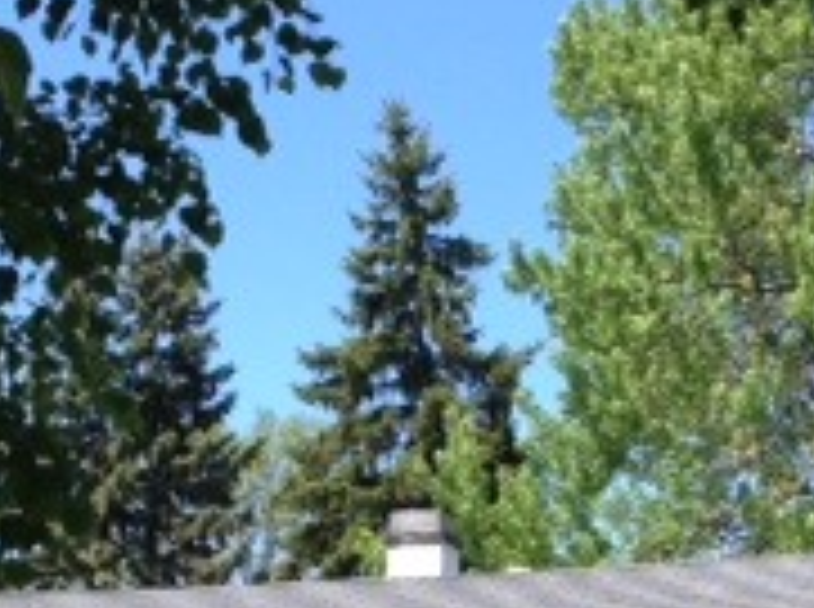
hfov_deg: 15.9
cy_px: 824
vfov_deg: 11.5
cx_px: 540
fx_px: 2910
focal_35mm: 124
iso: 50
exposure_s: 1/756
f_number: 2.4
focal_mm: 4.28
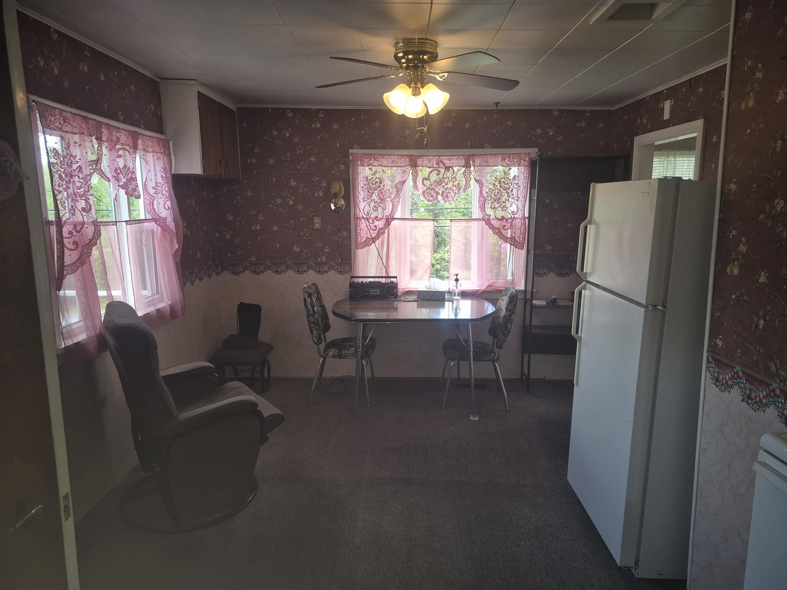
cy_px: 295
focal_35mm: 23
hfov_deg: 73.9
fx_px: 523
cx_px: 394
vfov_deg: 58.9
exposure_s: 1/60
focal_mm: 5.4
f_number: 1.8
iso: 64
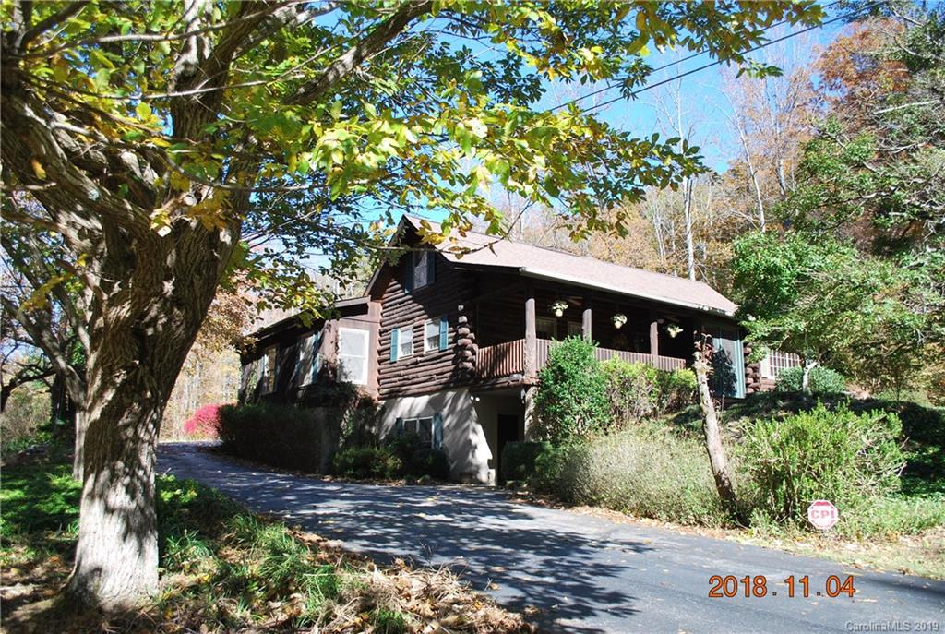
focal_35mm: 27
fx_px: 710
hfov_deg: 67.3
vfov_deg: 48.1
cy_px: 317
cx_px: 472
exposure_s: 1/125
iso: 100
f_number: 5.6
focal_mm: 18
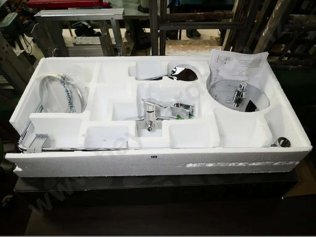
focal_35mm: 24
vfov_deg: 56.8
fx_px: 219
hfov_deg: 71.6
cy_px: 118
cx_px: 158
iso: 3200
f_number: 3.5
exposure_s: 1/800
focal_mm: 12
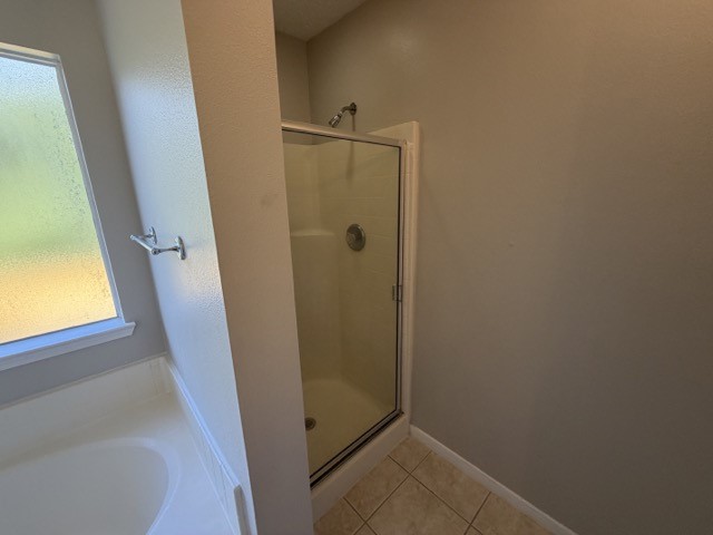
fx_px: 288
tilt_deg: -13.8
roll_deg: +2.1
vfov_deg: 85.7
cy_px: 268
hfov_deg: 102.1
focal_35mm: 14
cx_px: 356
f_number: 2.2
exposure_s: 1/120
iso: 160
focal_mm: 2.22
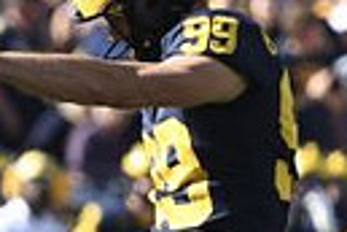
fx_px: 12963
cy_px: 213
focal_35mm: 1345
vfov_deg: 1.0
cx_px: -124
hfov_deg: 1.5
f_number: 2.8
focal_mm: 200
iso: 320
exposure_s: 1/2500
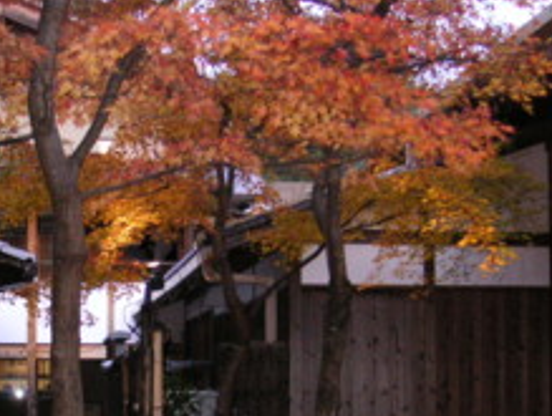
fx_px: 1214
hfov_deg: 25.4
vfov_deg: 19.1
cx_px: 161
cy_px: 363
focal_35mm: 76
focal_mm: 6.1
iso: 160
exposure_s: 1/45
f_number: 2.8
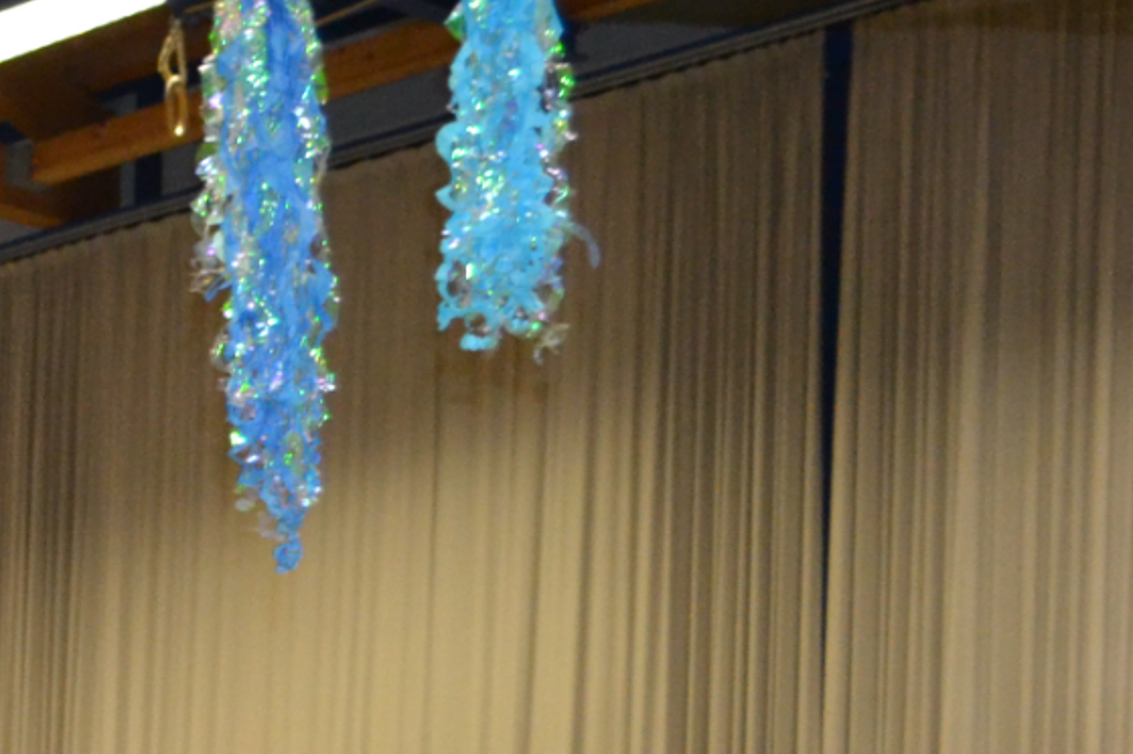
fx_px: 3806
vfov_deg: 10.7
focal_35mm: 121
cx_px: -831
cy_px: 1300
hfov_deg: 15.0
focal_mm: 22
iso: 1600
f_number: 3.8
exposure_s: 1/60
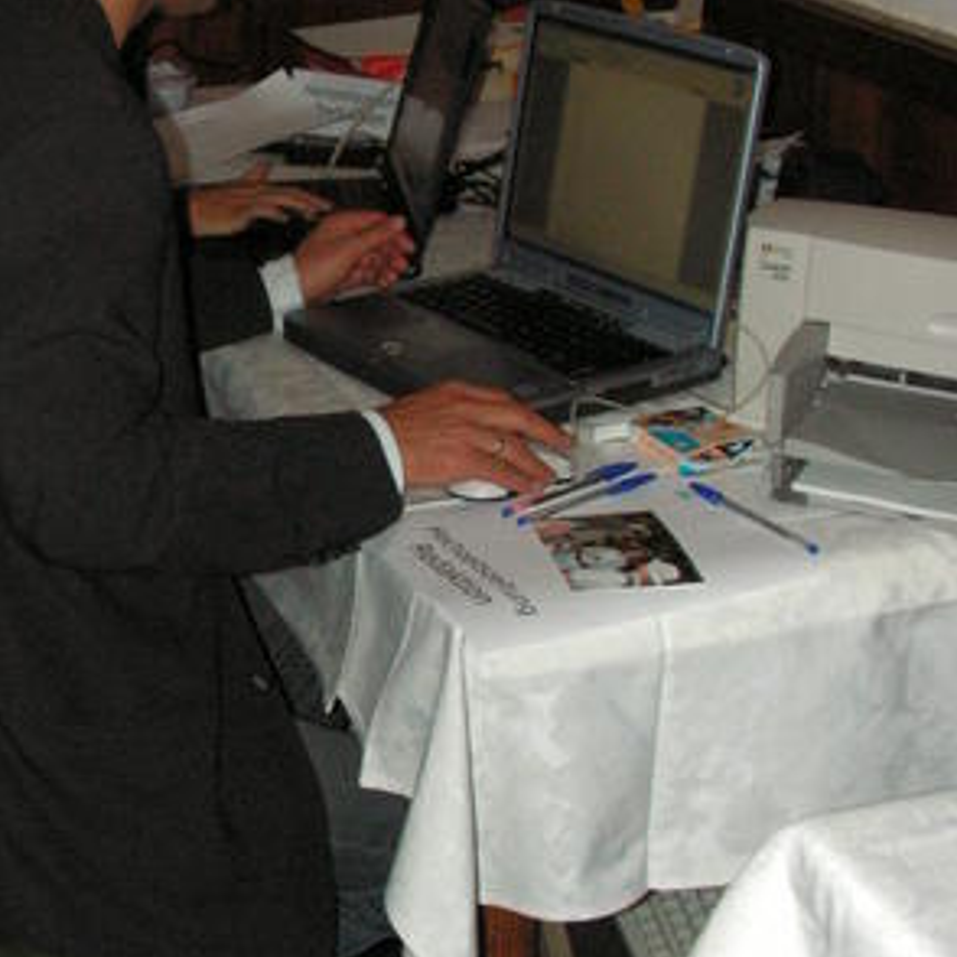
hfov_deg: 26.1
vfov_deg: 26.4
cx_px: 234
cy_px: 348
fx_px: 2033
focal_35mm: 65
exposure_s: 1/40
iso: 160
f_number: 3.2
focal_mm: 6
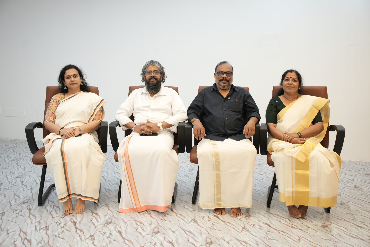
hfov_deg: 54.4
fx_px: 360
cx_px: 185
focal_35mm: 35
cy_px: 124
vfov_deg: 37.9
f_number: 4
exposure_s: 1/100
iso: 1600
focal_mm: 35
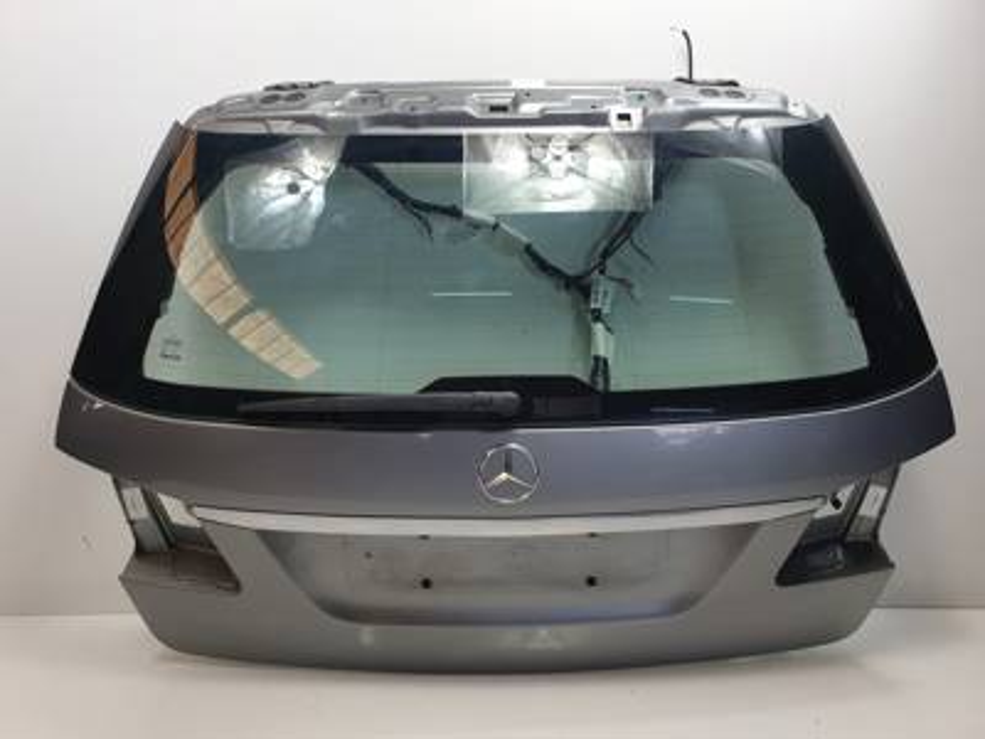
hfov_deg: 67.3
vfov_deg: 53.1
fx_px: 740
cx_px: 492
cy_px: 370
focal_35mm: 26
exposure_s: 1/100
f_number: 2.4
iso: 64
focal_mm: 4.3
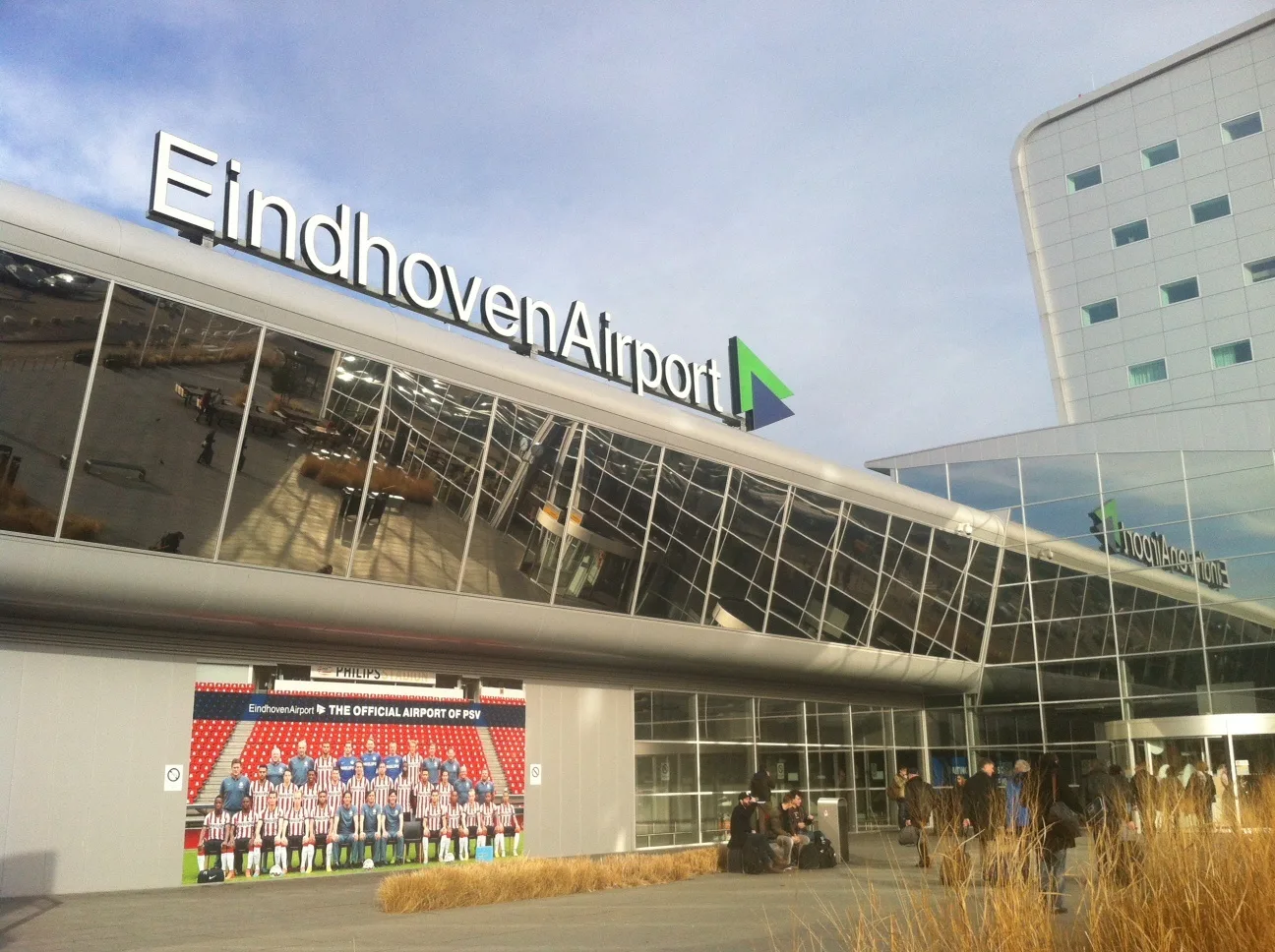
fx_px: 1287
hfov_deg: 52.7
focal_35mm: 35
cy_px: 476
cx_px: 638
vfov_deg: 40.6
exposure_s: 1/1077
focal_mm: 3.85
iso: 80
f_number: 2.8
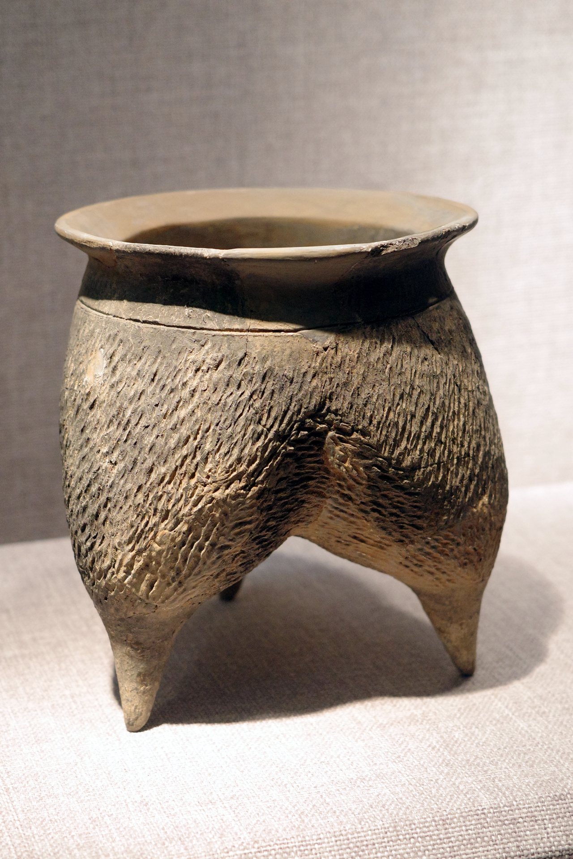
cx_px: 286
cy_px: 430
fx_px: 955
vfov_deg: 48.5
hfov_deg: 33.4
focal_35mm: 40
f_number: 2.8
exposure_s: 1/40
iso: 1000
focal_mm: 26
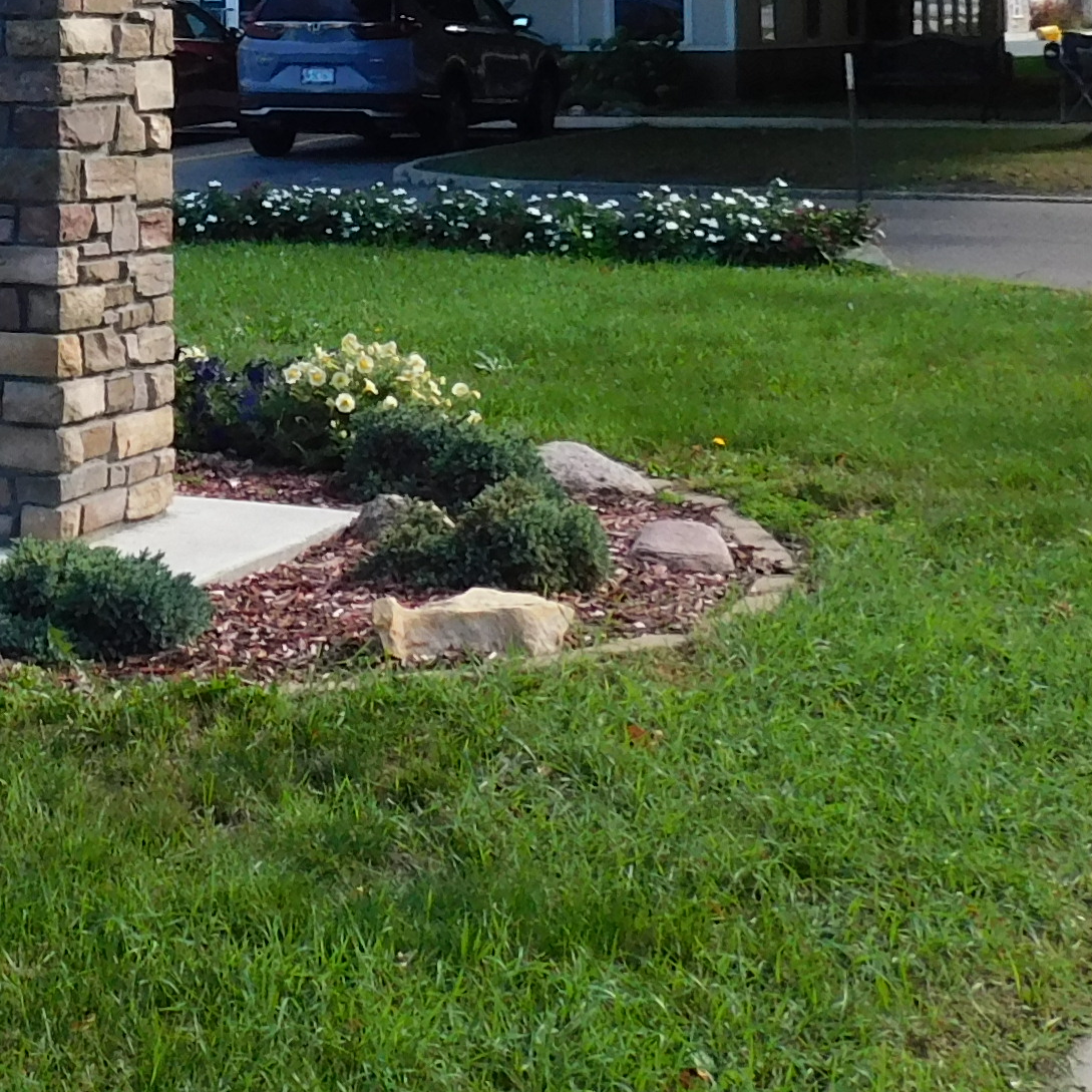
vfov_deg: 19.2
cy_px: -158
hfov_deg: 19.0
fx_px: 3069
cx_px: -241
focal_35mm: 86
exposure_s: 1/500
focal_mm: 4
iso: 125
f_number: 3
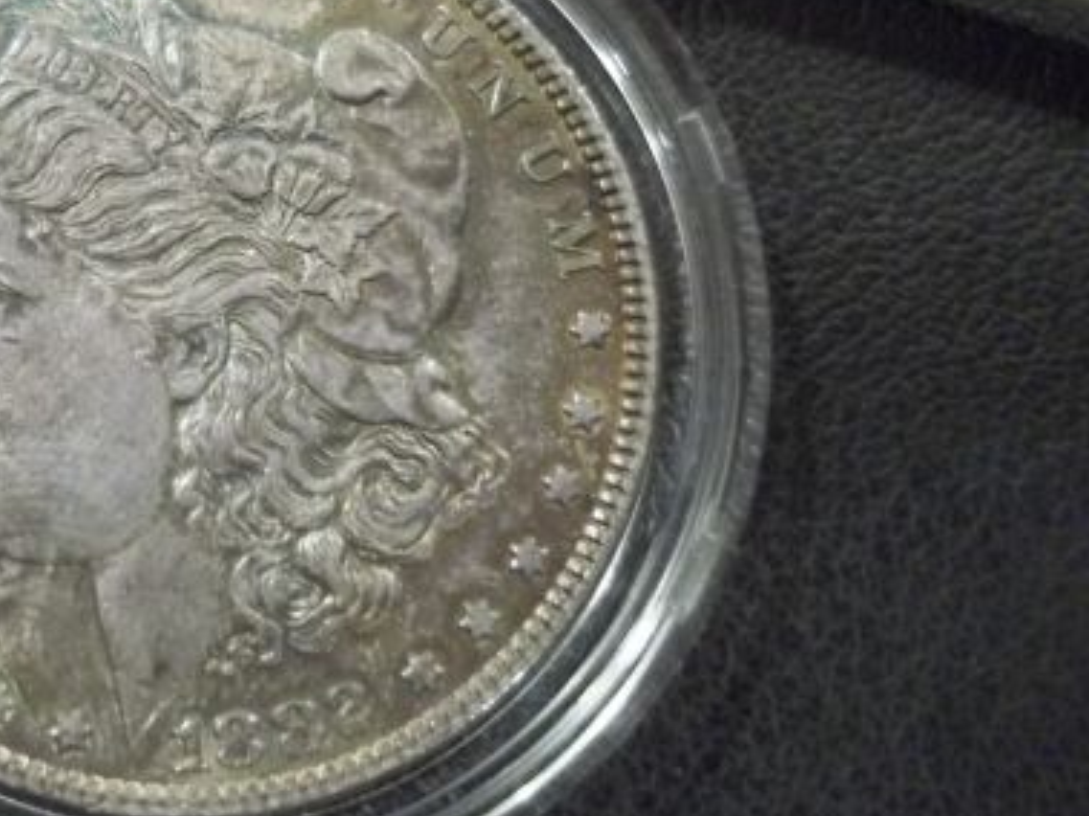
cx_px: 253
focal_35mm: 57
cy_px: 287
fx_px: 1793
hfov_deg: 33.0
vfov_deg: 25.5
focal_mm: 6.5
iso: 320
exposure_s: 1/8
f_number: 3.1
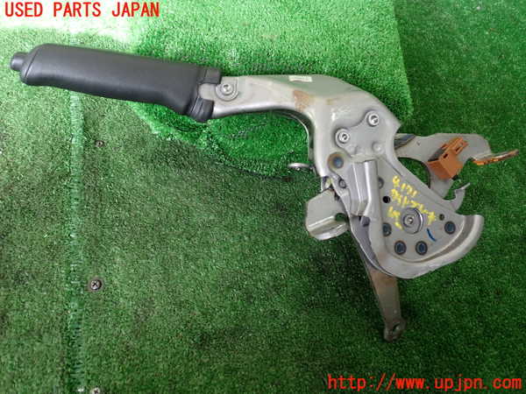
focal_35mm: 30
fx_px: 456
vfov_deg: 46.8
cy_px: 197
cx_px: 263
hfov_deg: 60.0
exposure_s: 1/60
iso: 200
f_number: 2.3
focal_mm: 5.4
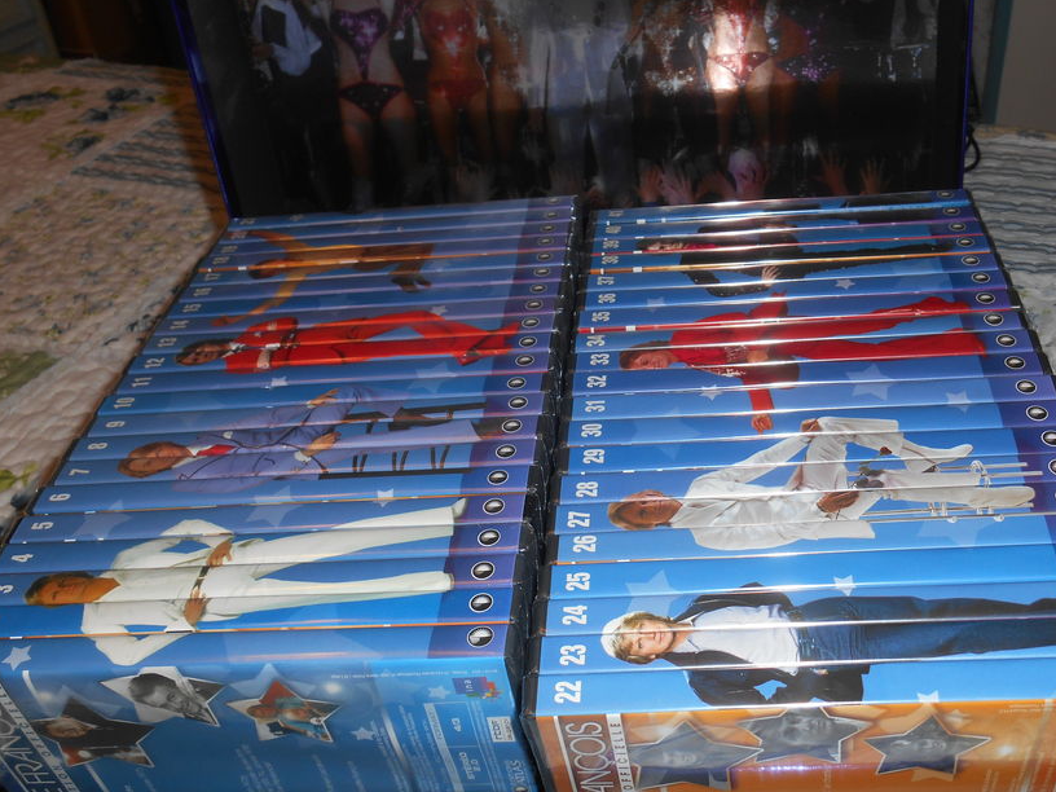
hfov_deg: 48.7
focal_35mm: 38
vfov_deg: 37.7
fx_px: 1159
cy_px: 356
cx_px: 637
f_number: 3.6
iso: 80
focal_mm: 5.5
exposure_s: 1/25
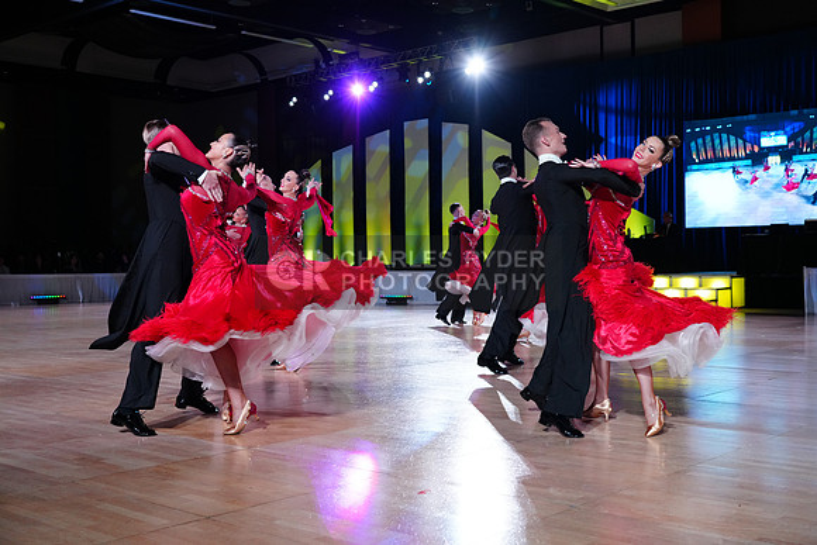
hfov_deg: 46.4
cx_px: 408
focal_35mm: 42
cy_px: 272
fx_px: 953
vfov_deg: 31.9
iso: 2500
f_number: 4
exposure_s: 1/400
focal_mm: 42
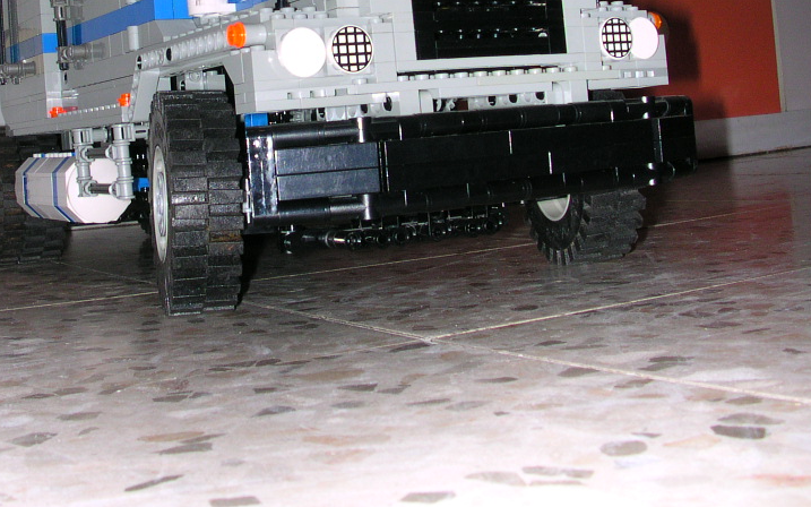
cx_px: 279
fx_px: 1238
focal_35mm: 56
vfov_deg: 22.7
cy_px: 84
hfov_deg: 36.0
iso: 100
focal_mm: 5.6
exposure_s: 1/60
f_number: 4.5
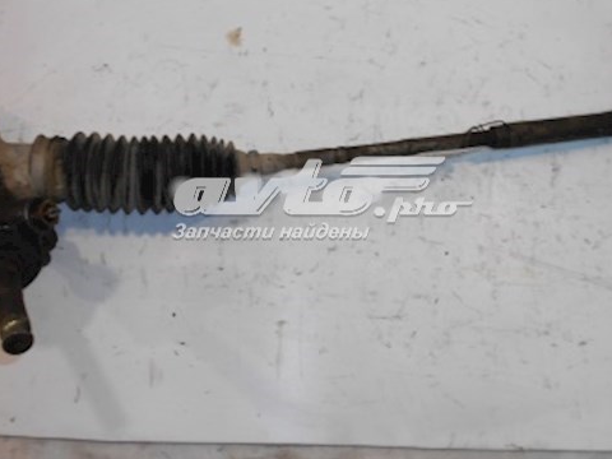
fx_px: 707
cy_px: 195
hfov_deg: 46.8
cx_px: 319
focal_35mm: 40
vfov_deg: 35.9
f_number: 3.4
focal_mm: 5.1
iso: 180
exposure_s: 1/30
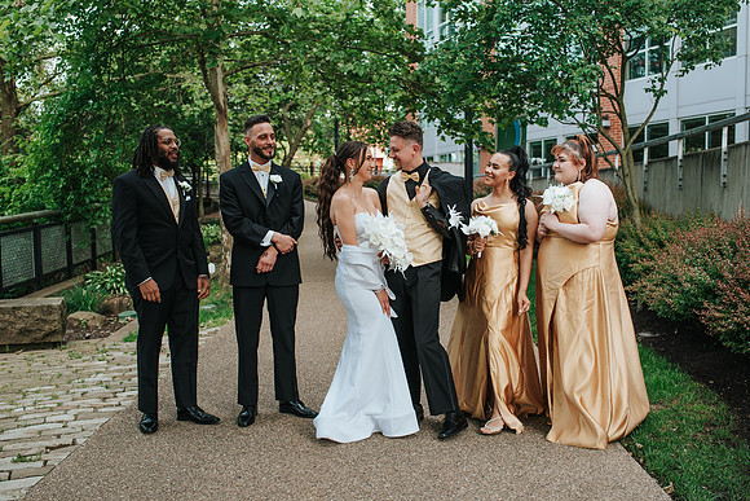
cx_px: 395
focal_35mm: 38
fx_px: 800
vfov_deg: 34.7
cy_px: 266
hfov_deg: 50.2
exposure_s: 1/500
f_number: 3.5
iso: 400
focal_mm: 35
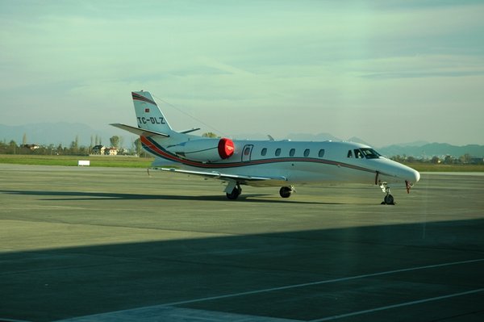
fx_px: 1209
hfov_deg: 22.6
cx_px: 242
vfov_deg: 15.2
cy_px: 161
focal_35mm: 90
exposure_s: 1/125
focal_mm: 60
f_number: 5.6
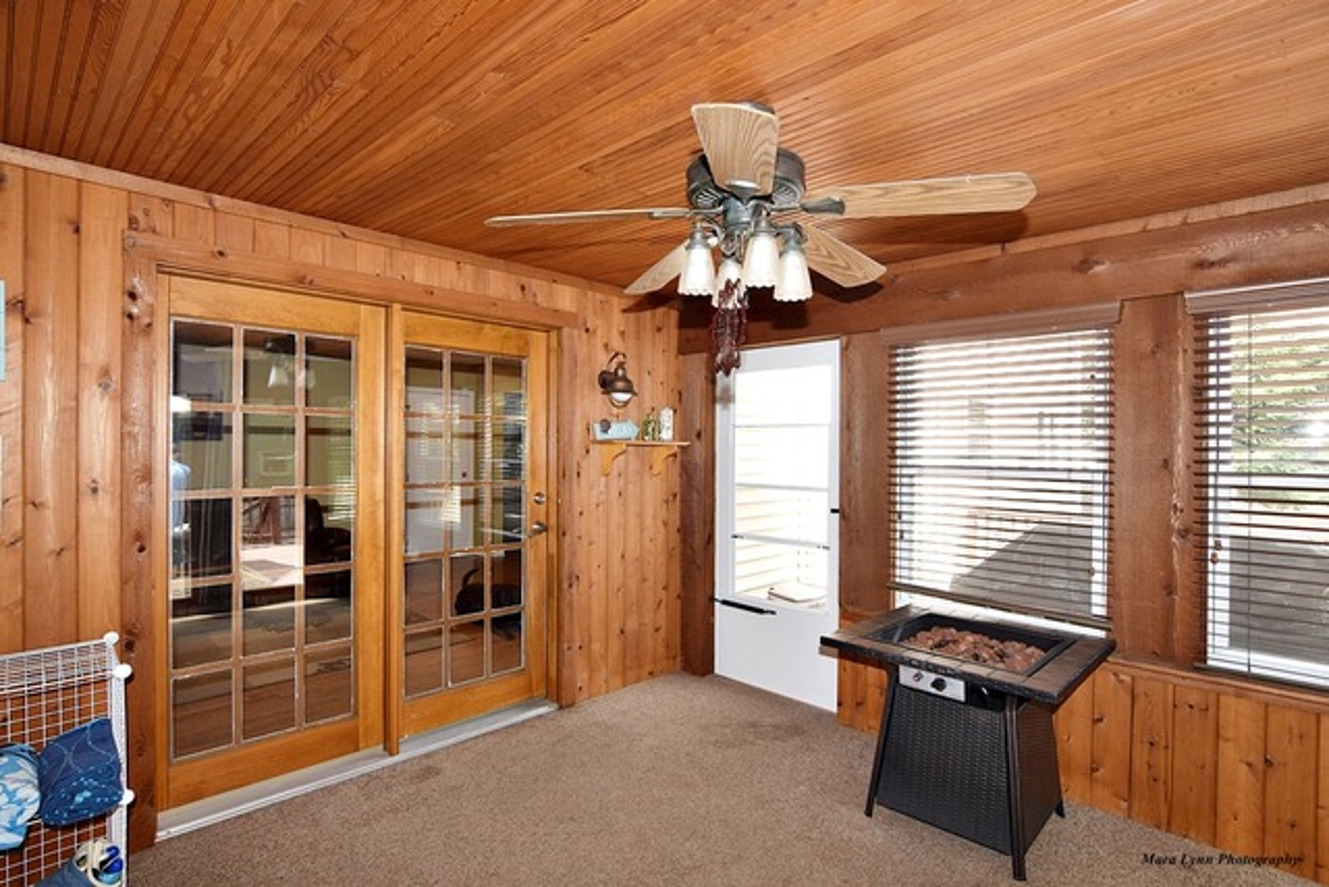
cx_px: 664
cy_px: 444
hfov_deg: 95.0
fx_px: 609
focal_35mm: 16
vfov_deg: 72.1
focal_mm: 11
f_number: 5.6
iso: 280
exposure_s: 1/125
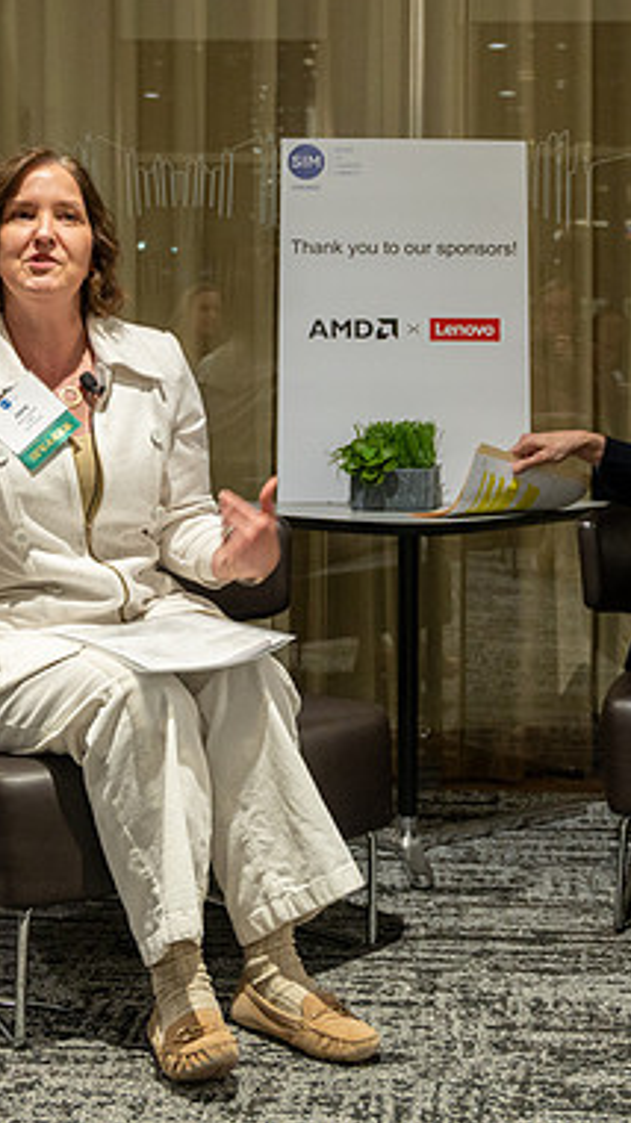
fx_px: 1727
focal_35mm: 58
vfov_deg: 36.0
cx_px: 406
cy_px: 520
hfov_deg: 20.7
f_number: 4
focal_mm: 31.5
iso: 1600
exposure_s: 1/60
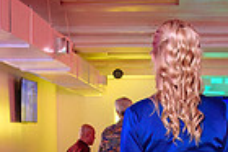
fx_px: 848
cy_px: 216
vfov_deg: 9.9
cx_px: 202
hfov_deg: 15.2
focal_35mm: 134
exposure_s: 1/125
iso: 1000
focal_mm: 28
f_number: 3.5
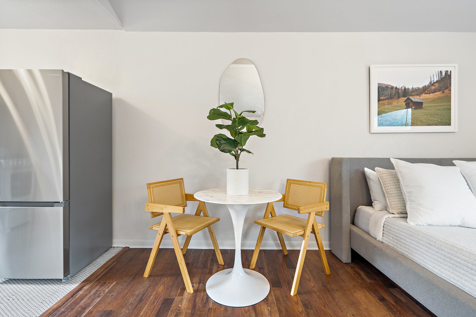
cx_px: 238
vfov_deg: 73.7
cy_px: 158
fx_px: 212
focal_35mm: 16
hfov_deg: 96.7
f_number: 9
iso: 320
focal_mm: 16
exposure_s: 2
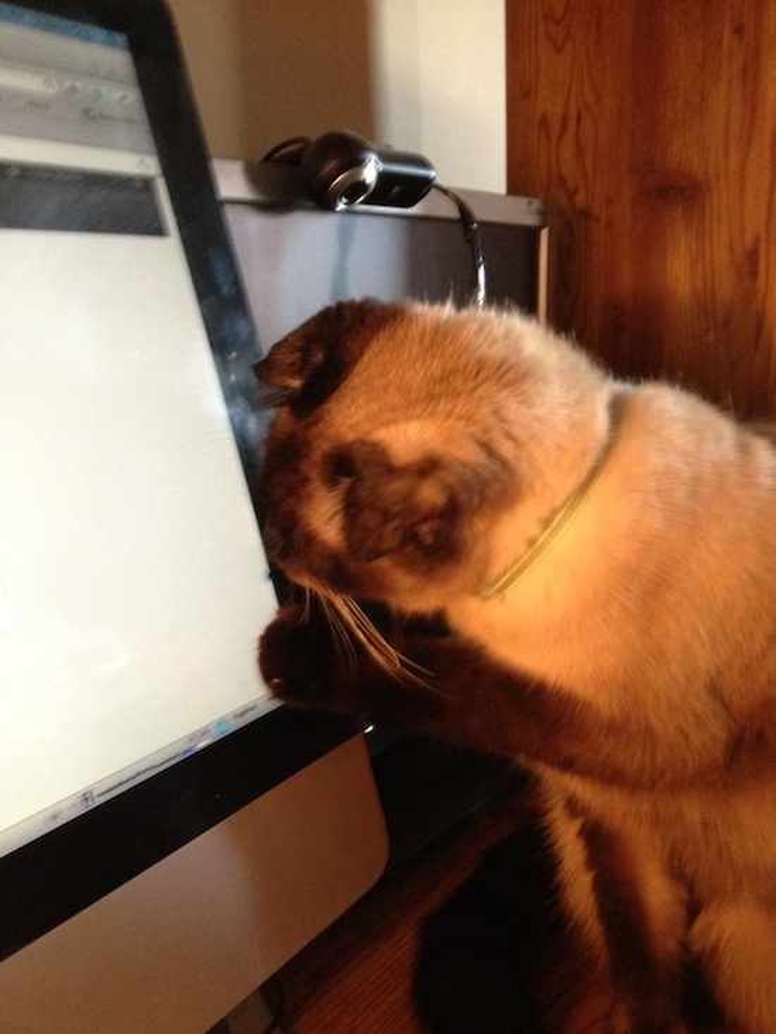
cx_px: 388
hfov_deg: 40.7
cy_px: 517
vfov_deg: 52.6
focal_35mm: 35
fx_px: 1046
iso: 400
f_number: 2.4
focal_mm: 4.28
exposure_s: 1/15
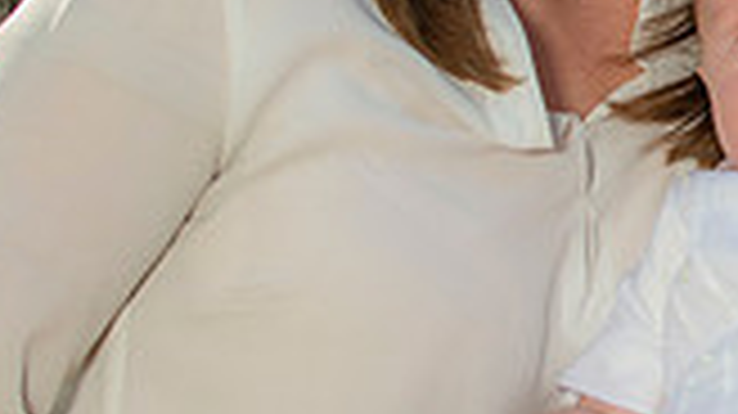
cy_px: 0
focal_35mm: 259
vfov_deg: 4.7
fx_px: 5065
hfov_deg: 8.2
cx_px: 914
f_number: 7.1
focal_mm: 70
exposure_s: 1/250
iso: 200
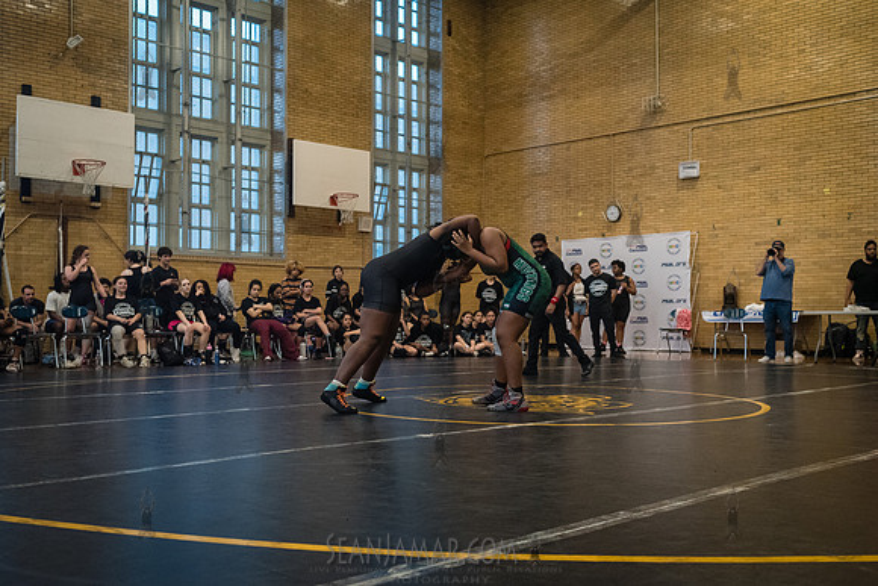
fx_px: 917
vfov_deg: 35.4
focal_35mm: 38
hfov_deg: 51.2
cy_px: 293
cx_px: 439
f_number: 4
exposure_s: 1/320
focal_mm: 35
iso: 5000
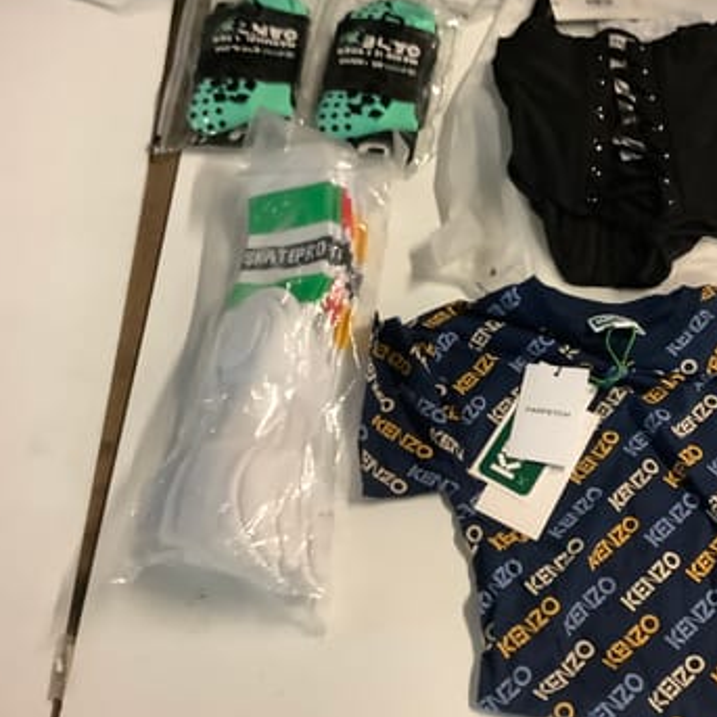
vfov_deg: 41.8
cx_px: 489
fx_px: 937
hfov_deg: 41.2
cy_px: 340
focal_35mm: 40
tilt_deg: -56.8
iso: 250
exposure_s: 1/33
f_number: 2.4
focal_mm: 3.3
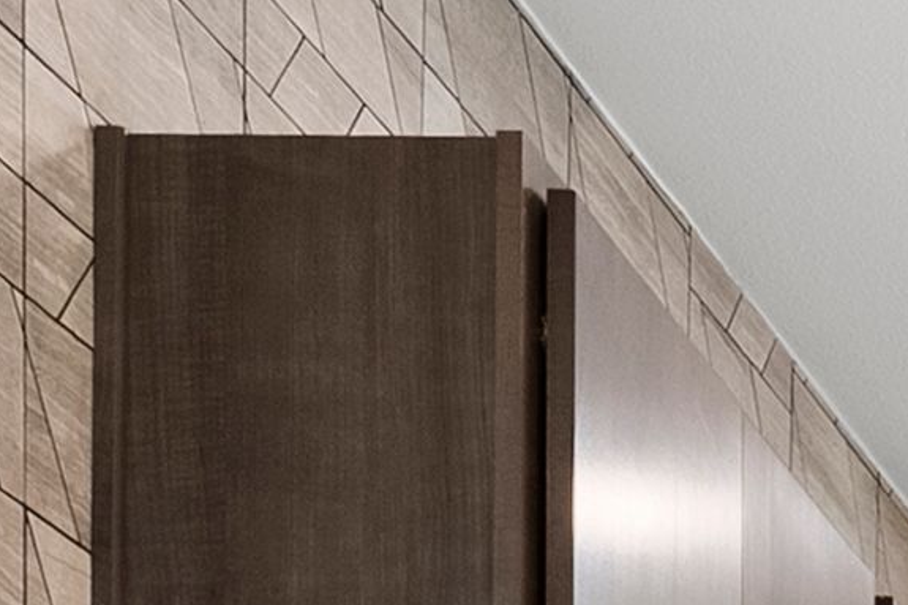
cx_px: 1724
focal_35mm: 133
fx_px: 3353
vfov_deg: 8.3
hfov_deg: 13.5
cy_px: 1948
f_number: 9
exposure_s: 1/5
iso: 640
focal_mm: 18
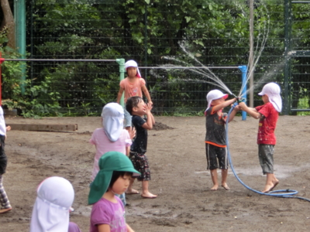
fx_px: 1352
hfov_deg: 13.1
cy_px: 116
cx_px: 155
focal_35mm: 151
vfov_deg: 9.8
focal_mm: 26.72
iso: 400
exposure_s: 1/500
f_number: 5.7
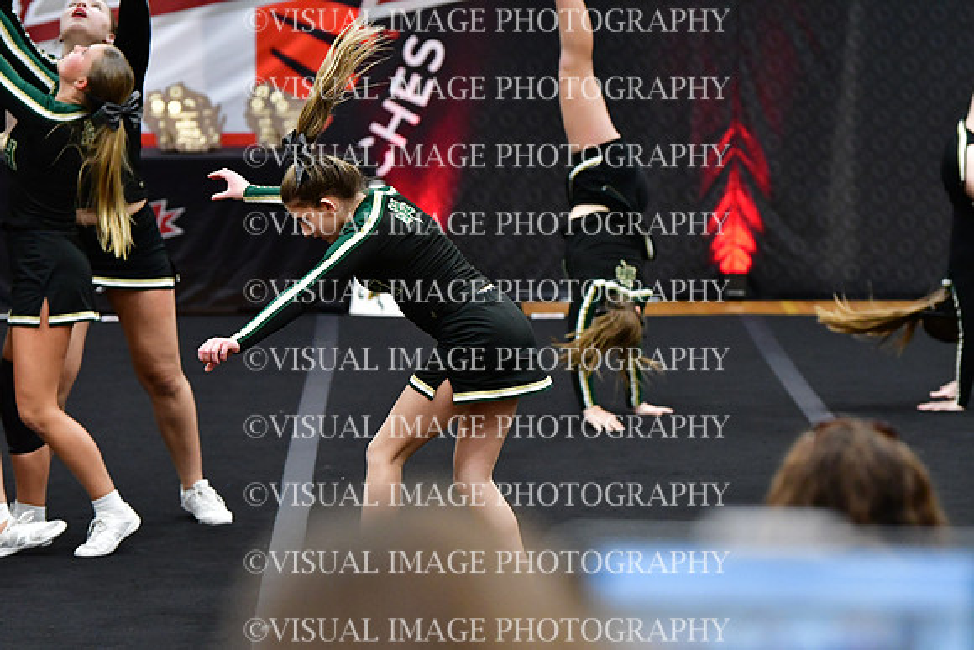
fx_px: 5466
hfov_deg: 10.2
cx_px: 487
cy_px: 325
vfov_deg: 6.8
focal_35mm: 202
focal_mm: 135
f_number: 3.5
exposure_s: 1/500
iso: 5000
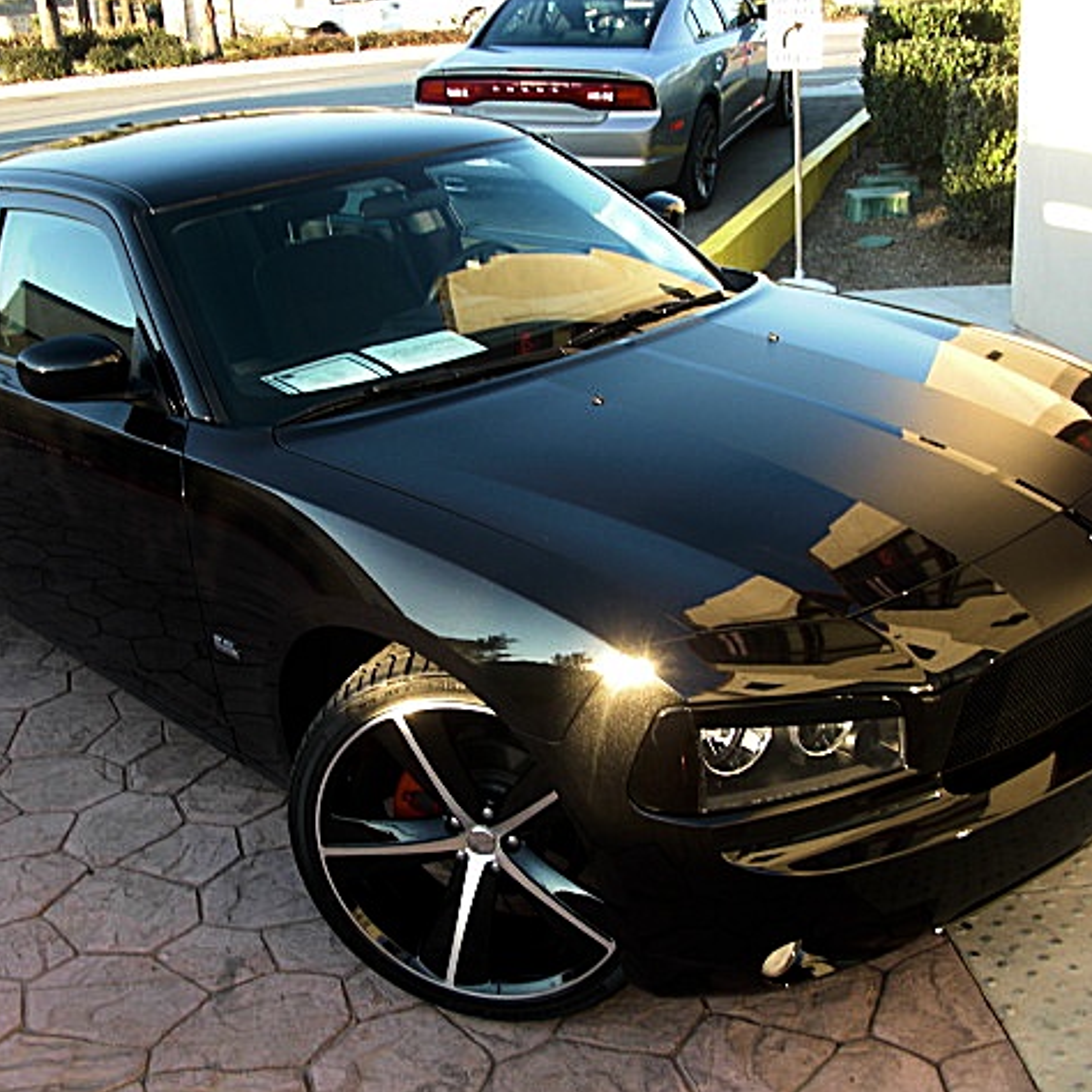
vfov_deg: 39.2
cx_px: 511
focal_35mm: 43
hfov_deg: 39.2
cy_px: 548
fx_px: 1535
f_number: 2.8
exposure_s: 1/80
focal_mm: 6.3
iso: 50
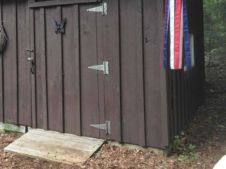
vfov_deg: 29.0
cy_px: 33
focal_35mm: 49
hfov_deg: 37.1
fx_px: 320
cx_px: 36
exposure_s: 1/15
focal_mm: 4.15
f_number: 2.2
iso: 50
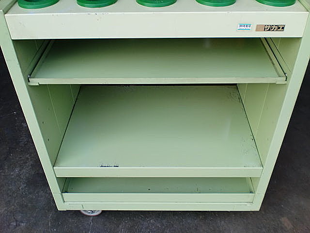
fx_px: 313
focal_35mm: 35
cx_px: 155
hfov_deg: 52.6
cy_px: 116
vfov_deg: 40.7
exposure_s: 1/60
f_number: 3.1
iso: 64
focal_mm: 6.3
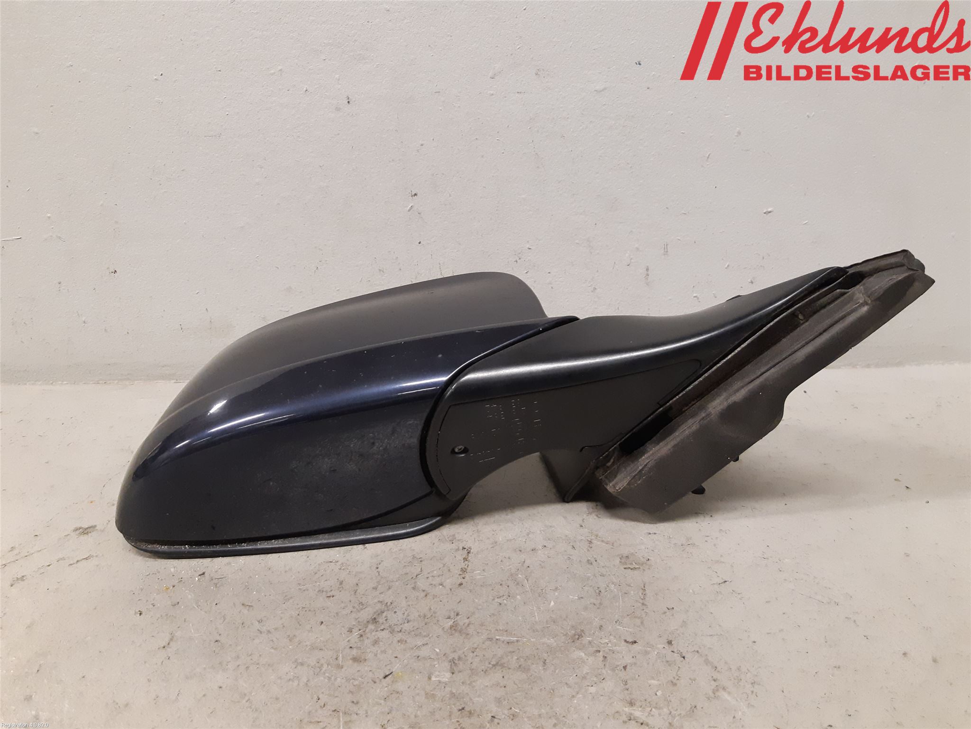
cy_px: 364
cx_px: 486
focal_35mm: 26
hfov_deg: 67.3
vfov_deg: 53.1
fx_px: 729
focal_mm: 3.93
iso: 320
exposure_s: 1/60
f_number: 1.7
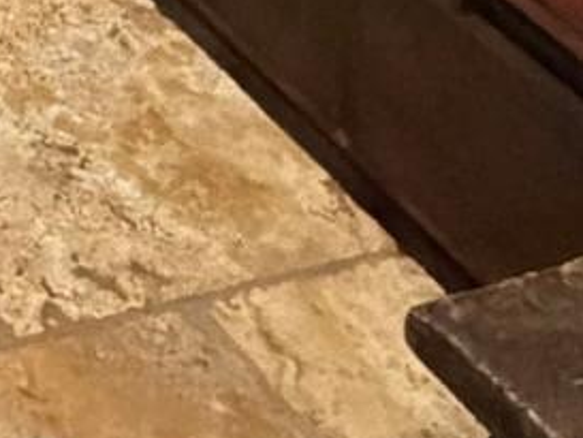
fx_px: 1769
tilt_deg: -6.1
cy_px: -1171
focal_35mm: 105
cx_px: -878
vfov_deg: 8.8
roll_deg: +0.3
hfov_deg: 13.2
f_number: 2.2
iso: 1250
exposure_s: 1/60
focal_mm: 2.22
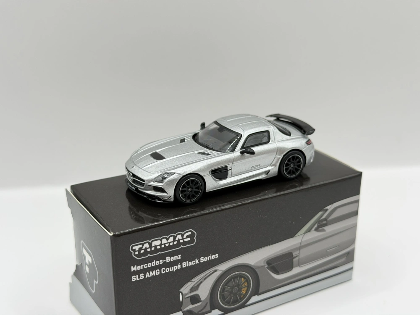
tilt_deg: -21.7
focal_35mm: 48
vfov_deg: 30.3
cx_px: 210
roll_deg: +0.2
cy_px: 158
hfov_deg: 39.7
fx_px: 582
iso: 50
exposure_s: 1/121
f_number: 1.78
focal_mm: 6.76
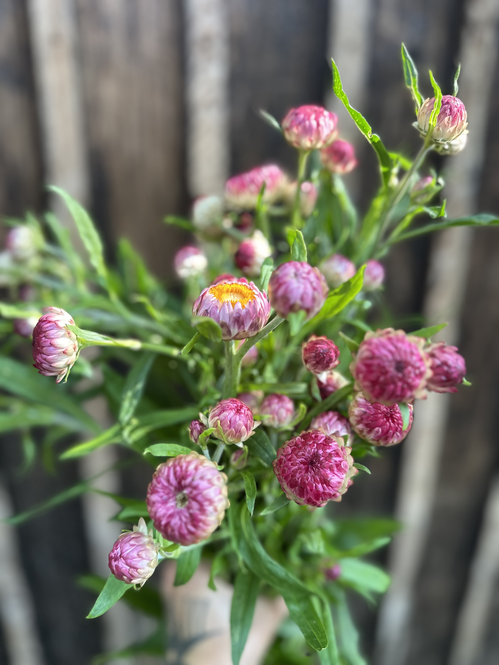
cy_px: 332
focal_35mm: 24
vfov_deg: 71.6
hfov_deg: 56.8
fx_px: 461
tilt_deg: -18.9
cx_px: 250
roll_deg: -1.1
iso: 160
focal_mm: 6.86
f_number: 1.78
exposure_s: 1/121
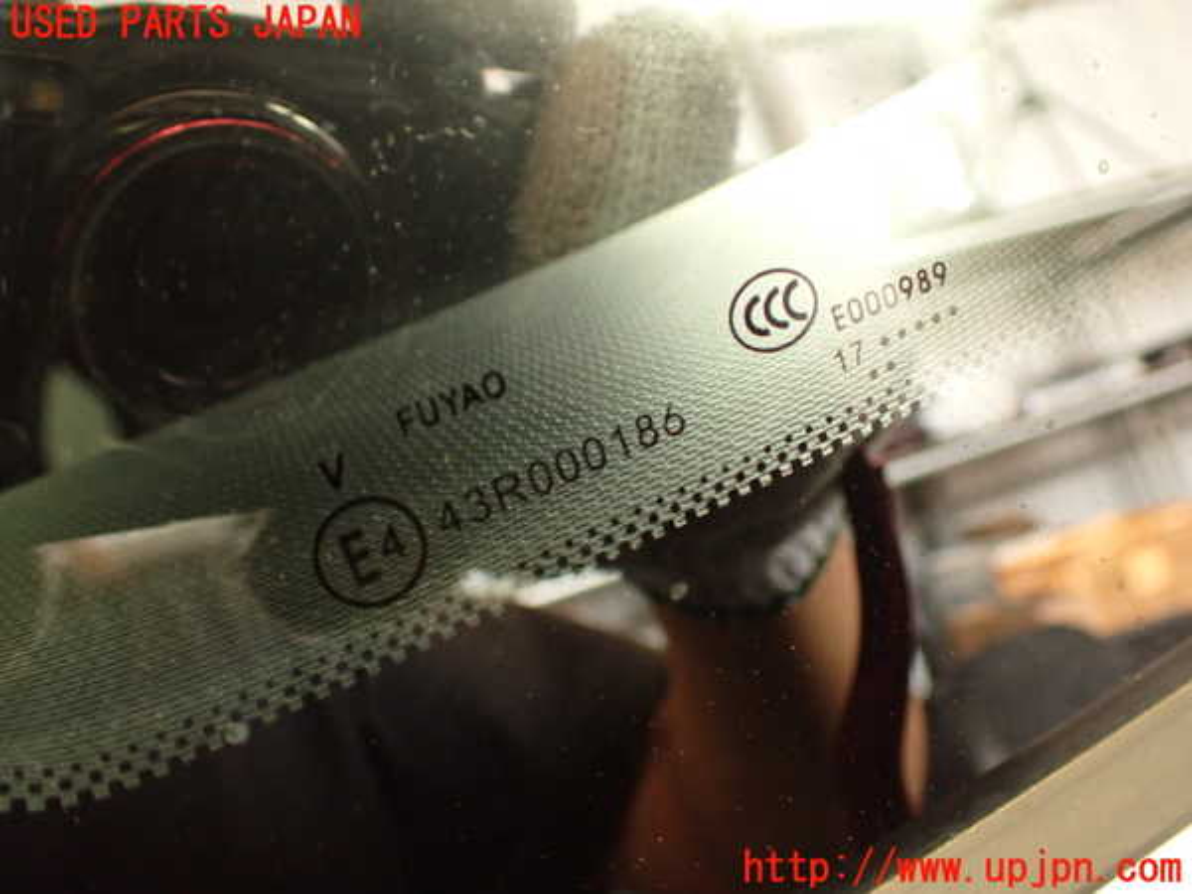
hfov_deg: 56.8
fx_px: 1102
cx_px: 596
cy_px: 447
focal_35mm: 32
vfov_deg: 44.2
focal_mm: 5.79
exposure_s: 1/30
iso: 640
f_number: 2.4
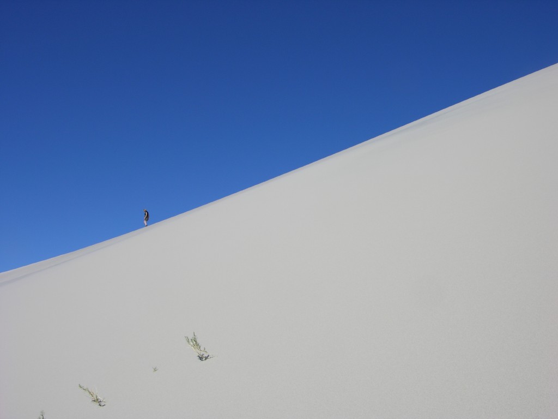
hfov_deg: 52.6
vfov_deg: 40.7
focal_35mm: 35
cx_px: 279
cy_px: 210
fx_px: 564
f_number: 7.1
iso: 50
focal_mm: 8.9
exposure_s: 1/364
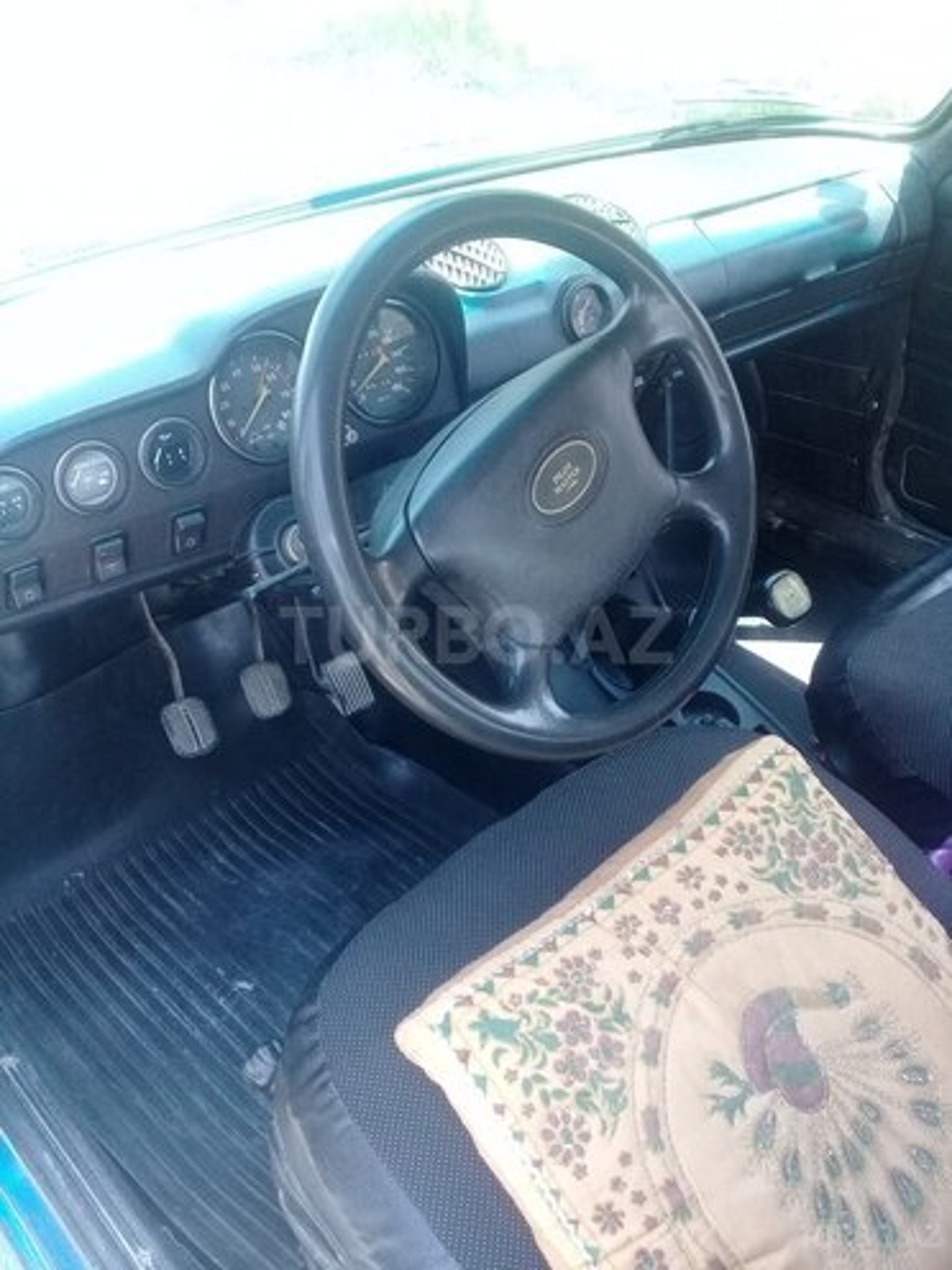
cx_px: 476
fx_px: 1137
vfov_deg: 58.4
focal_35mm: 31
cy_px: 635
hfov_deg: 45.4
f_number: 2.2
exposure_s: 1/100
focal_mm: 3.3
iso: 100
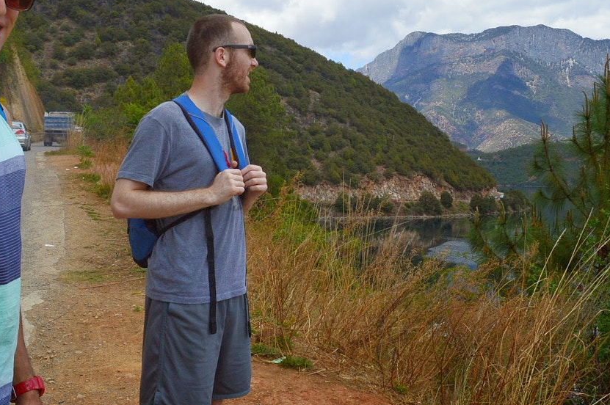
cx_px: 354
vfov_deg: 25.8
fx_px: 880
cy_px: 137
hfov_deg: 38.1
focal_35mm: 52
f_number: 11
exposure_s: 1/400
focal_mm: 18
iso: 400
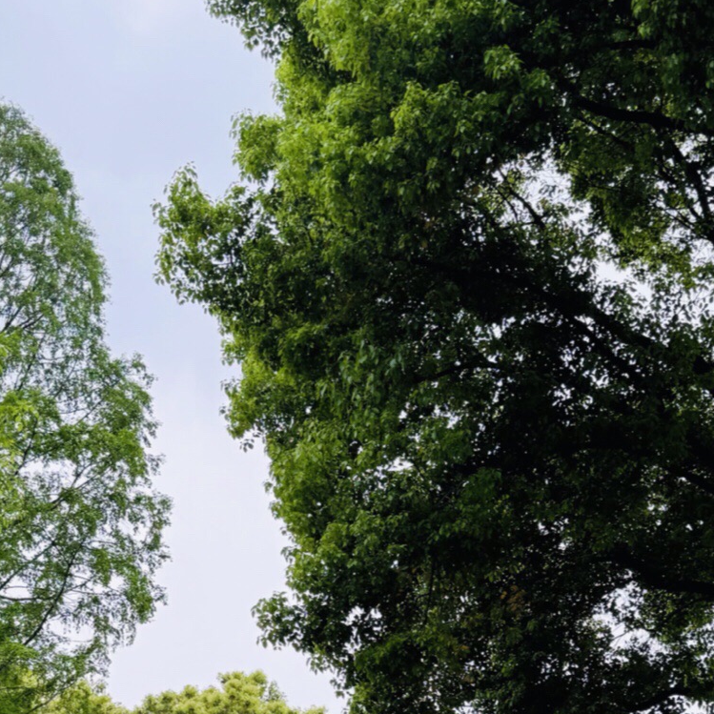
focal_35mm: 58
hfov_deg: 29.5
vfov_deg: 27.0
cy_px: 797
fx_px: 1353
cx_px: 318
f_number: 1.78
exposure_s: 1/832
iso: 80
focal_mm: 6.76
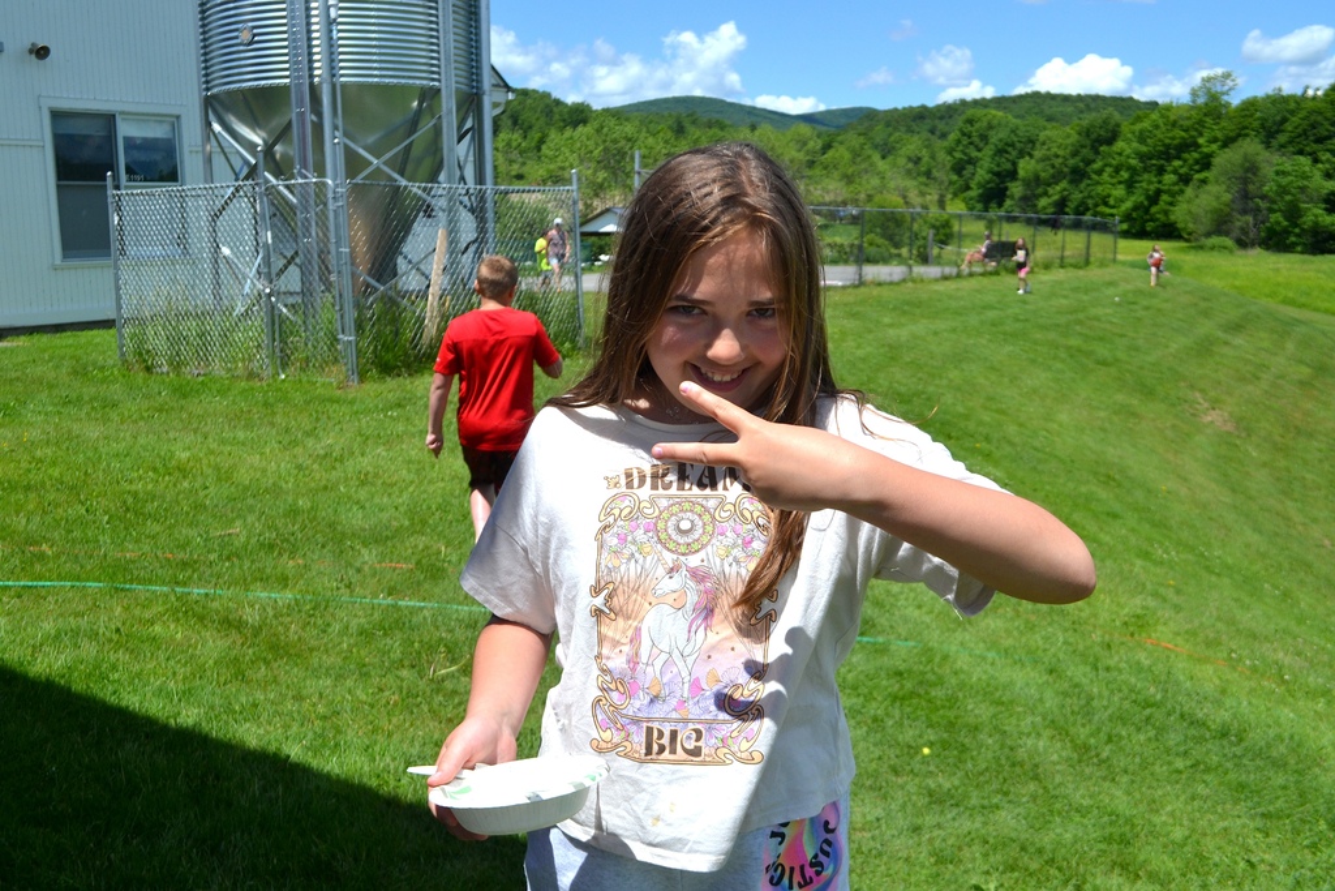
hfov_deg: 53.1
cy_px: 446
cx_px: 668
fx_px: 1335
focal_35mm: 36
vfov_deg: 36.9
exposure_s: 1/2000
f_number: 7.1
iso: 400
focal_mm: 24
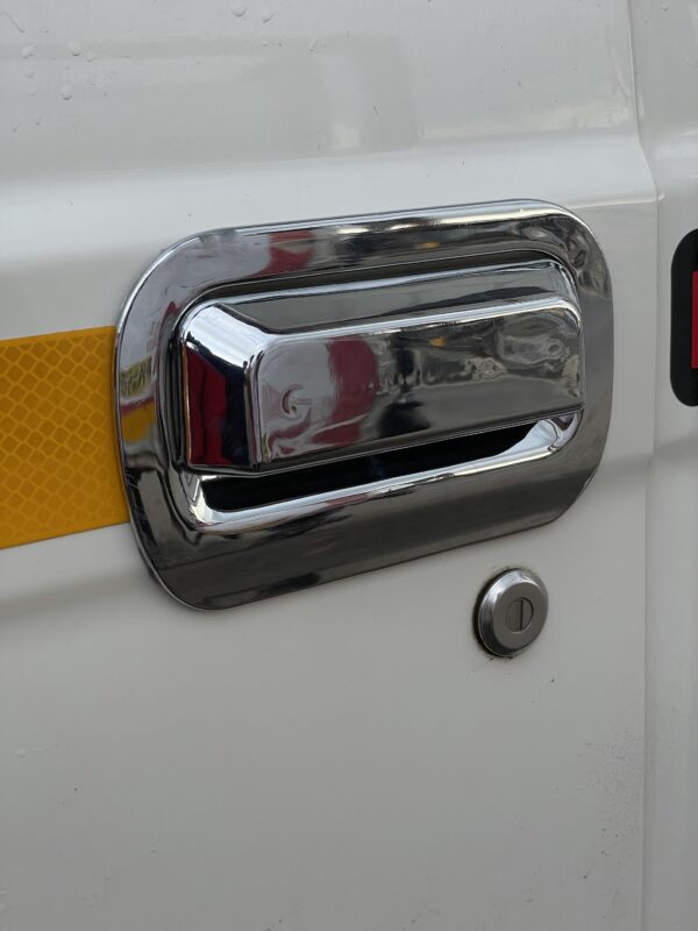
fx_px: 1398
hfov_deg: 28.0
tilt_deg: -13.8
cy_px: 466
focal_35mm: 52
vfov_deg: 36.8
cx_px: 349
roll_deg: -0.4
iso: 32
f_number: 2
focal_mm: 6
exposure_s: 1/106
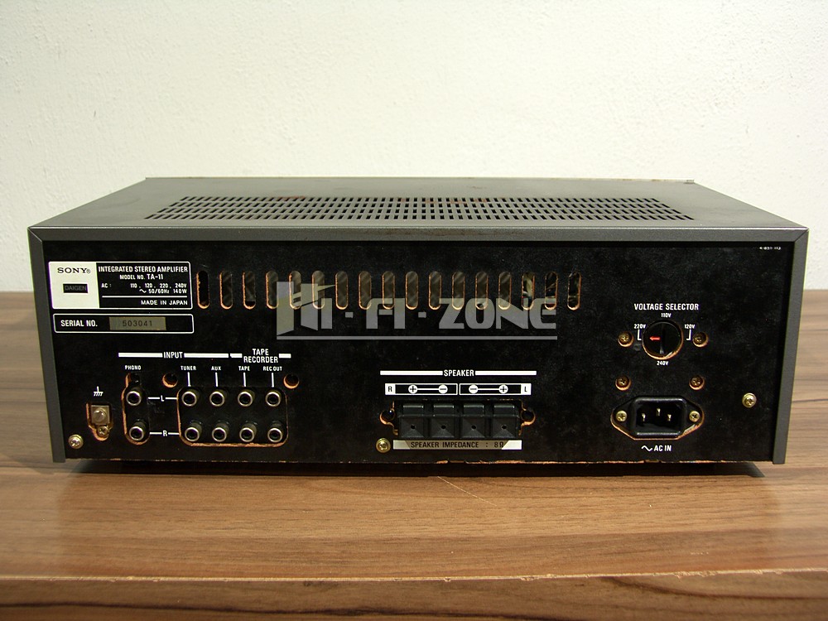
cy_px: 310
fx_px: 957
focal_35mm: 40
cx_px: 414
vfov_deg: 36.0
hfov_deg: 46.8
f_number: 2.5
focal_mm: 10.3
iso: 50
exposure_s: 1/40
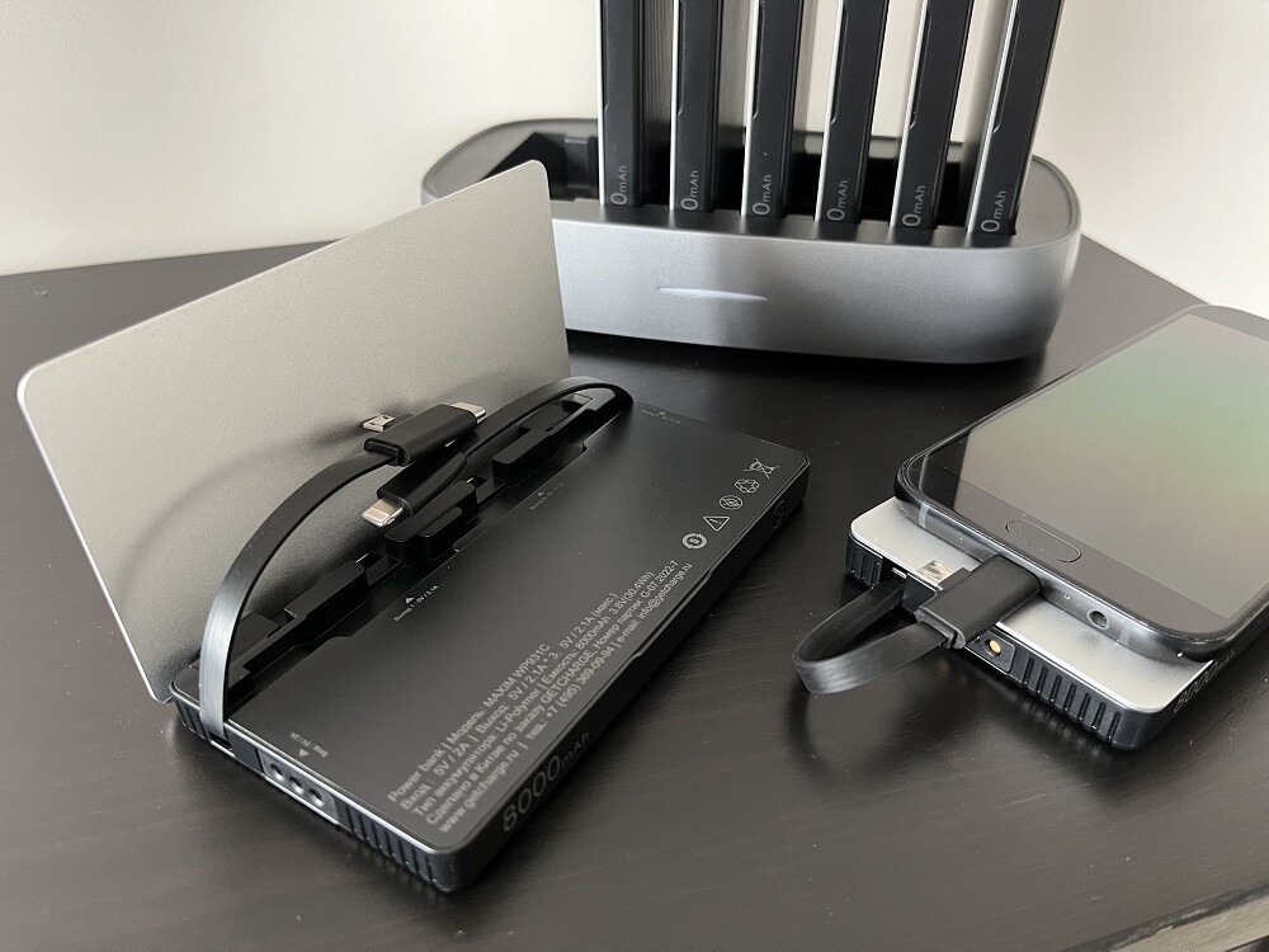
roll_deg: +0.7
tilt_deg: -35.3
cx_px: 634
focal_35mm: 26
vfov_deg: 53.1
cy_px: 476
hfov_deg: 67.3
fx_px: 953
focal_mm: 5.1
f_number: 1.6
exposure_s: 1/60
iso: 200
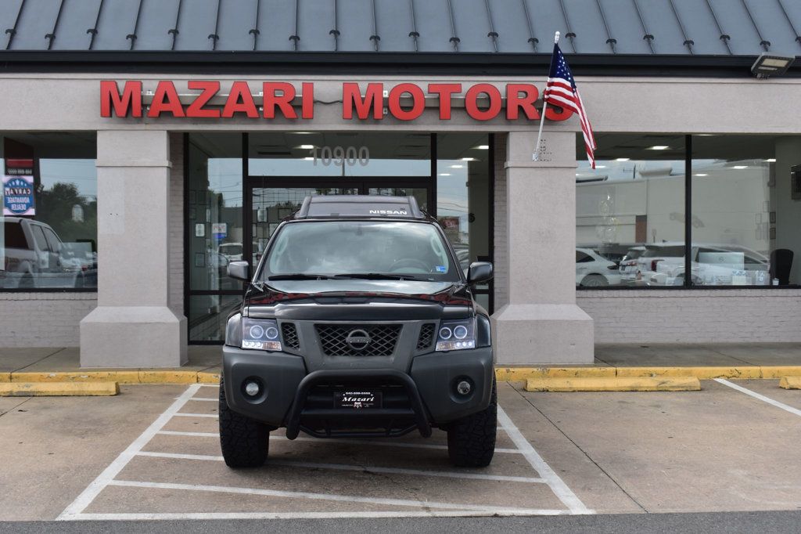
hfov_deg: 41.1
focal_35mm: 48
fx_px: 1068
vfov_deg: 28.1
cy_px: 267
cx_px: 400
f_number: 10
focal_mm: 32
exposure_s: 1/200
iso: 400
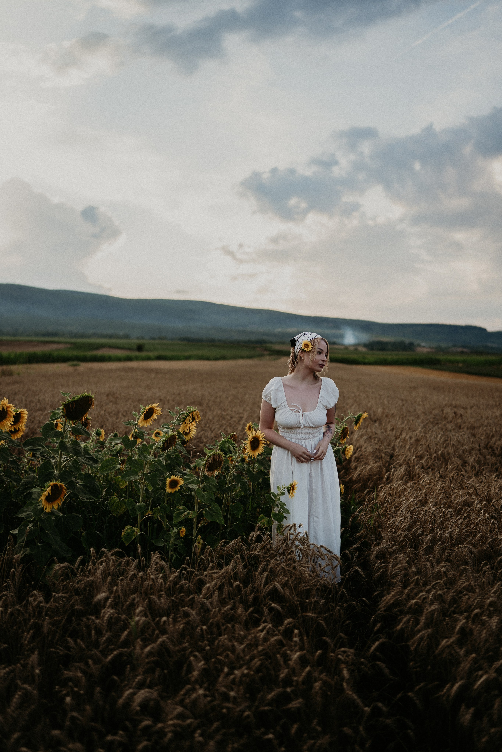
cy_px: 376
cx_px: 251
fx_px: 732
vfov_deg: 54.4
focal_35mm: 35
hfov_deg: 37.9
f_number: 1.6
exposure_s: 1/800
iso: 125
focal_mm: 35
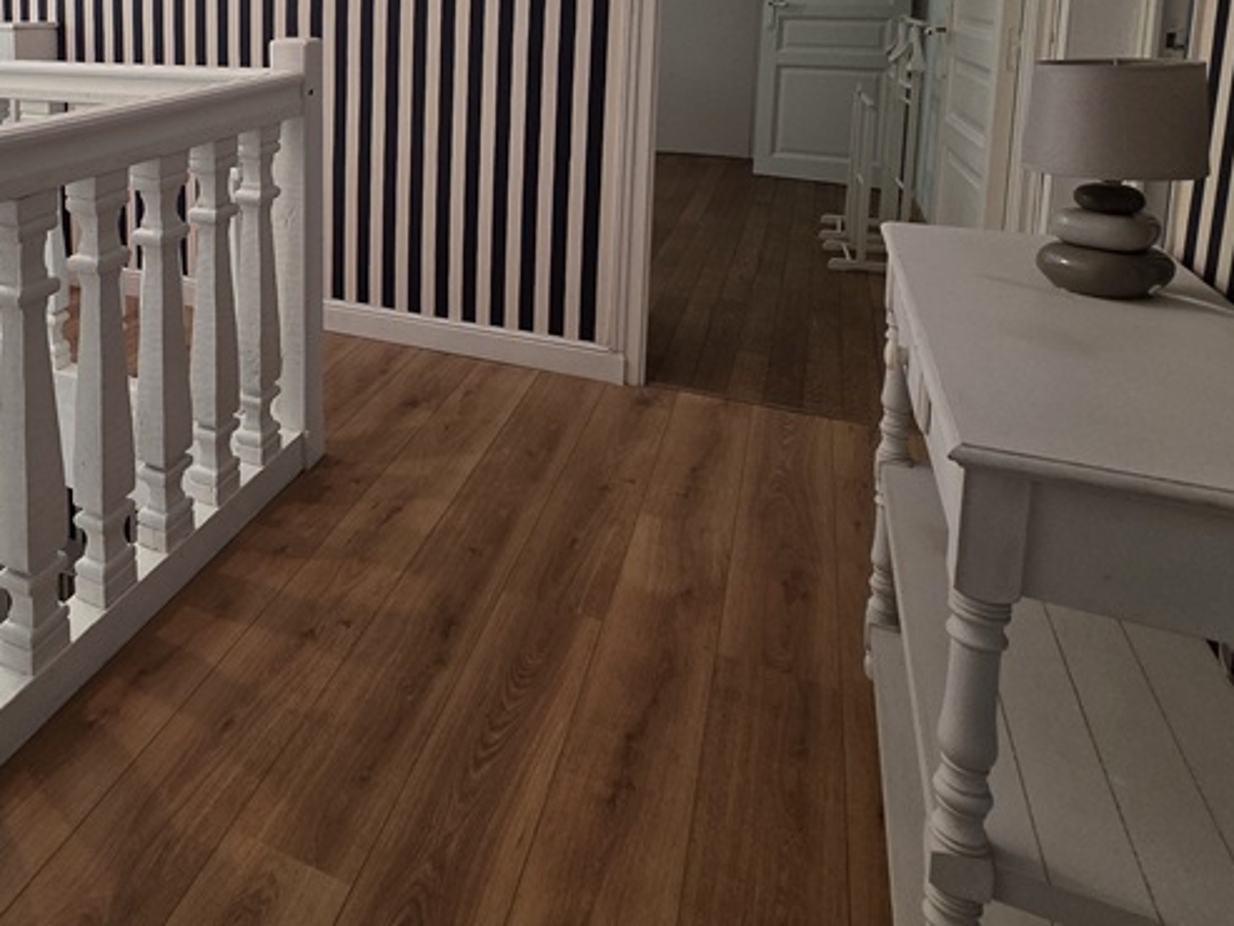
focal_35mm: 27
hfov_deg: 58.3
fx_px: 963
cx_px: 185
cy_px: 105
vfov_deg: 46.7
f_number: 1.9
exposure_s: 1/100
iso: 100
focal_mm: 2.2
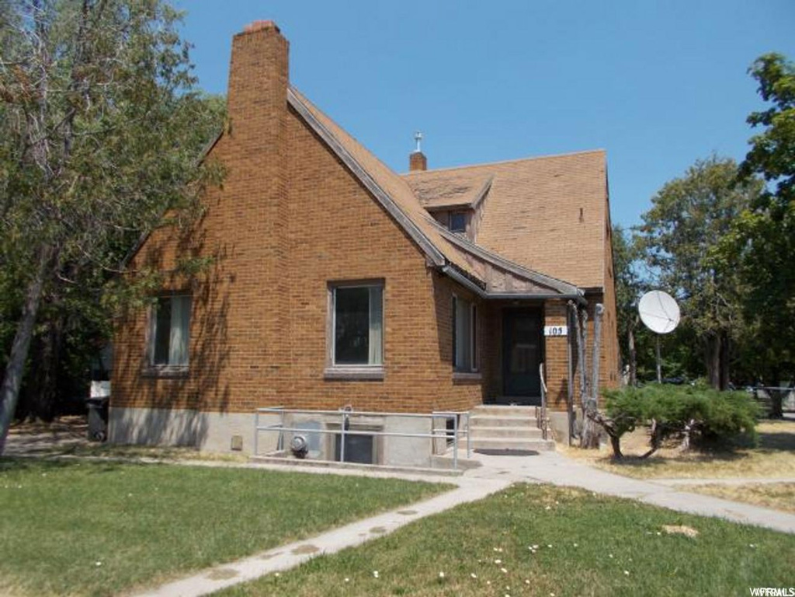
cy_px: 298
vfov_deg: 53.1
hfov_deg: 67.3
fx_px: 597
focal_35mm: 26
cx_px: 398
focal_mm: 4.6
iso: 80
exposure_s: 1/160
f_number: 8
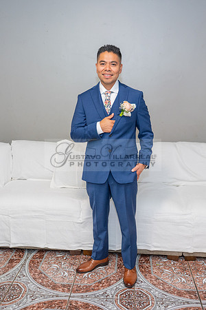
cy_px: 156
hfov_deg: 35.4
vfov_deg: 51.2
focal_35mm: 38
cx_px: 103
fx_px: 323
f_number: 3.2
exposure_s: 1/125
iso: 640
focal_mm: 24
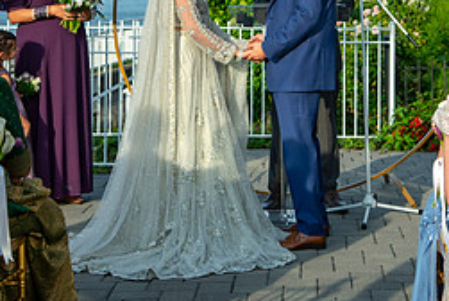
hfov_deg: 17.0
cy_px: -22
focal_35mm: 120
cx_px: 306
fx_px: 1498
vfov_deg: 11.3
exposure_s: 1/8000
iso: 800
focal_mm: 48
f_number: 4
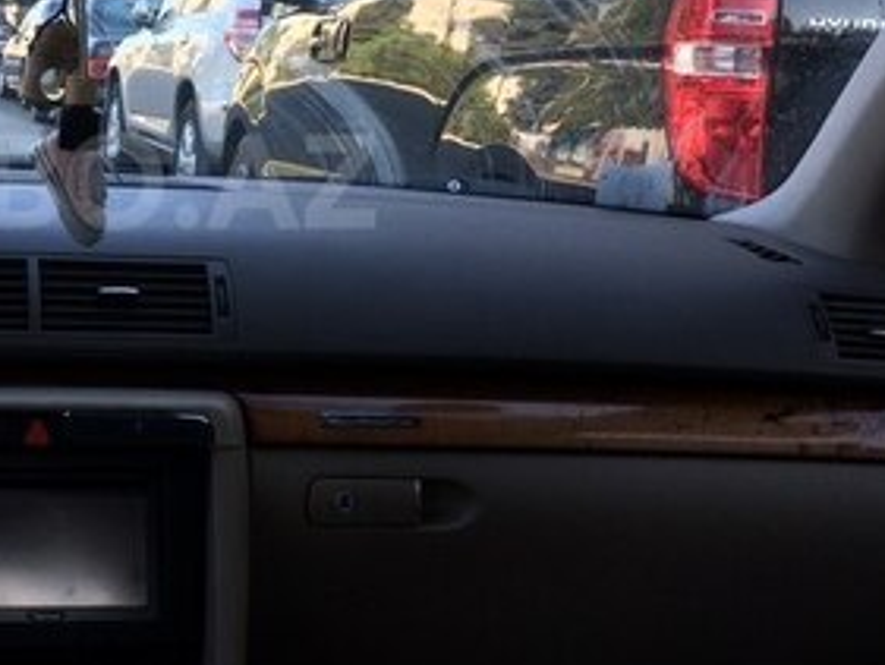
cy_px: 181
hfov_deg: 27.3
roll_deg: -1.2
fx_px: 1739
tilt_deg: -4.8
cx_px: 54
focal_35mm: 68
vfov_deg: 21.5
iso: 32
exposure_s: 1/214
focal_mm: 4.15
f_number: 2.2
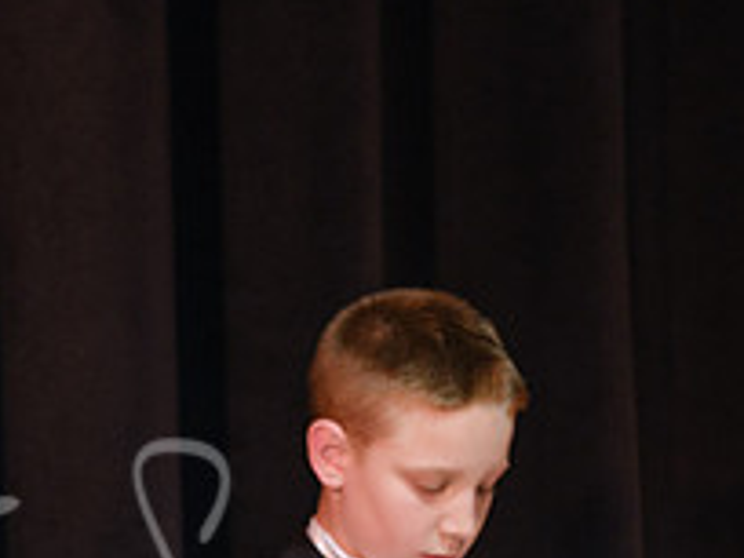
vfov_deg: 4.5
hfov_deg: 6.1
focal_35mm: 327
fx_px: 7028
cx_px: 120
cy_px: 607
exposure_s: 1/60
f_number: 2.8
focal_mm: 74.4
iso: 1250
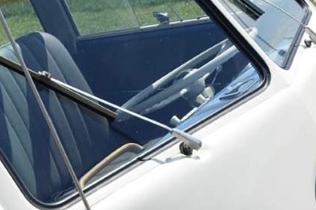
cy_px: 107
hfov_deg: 23.0
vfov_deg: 15.5
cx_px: 107
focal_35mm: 88
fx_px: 772
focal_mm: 11.81
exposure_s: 1/800
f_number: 5
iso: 125
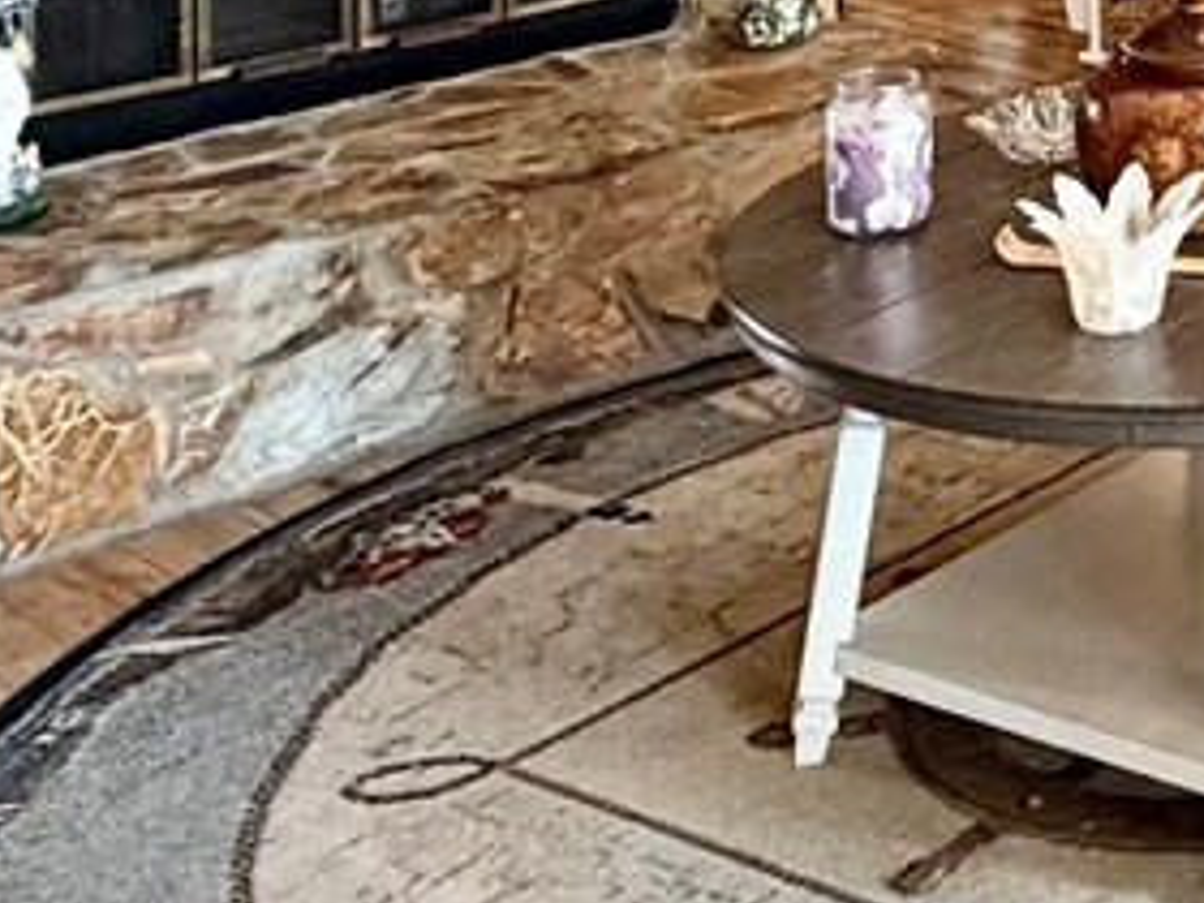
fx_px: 2783
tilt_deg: -0.6
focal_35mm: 80
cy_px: -641
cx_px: 1733
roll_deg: -0.2
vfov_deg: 16.1
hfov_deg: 21.2
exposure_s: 1/60
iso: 250
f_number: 2.2
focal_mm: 2.22
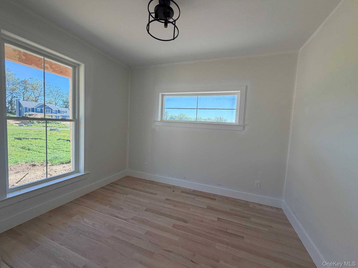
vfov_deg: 85.7
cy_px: 134
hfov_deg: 102.1
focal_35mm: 14
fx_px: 145
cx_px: 179
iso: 50
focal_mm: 2.22
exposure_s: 1/148
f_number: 2.2
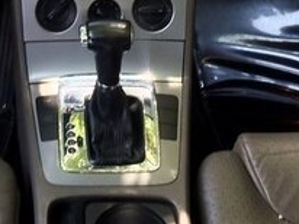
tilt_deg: -20.9
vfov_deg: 14.8
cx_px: 94
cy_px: -108
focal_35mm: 93
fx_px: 802
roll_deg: -3.8
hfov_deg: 21.0
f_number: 2.2
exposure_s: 1/33
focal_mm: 4.15
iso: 40
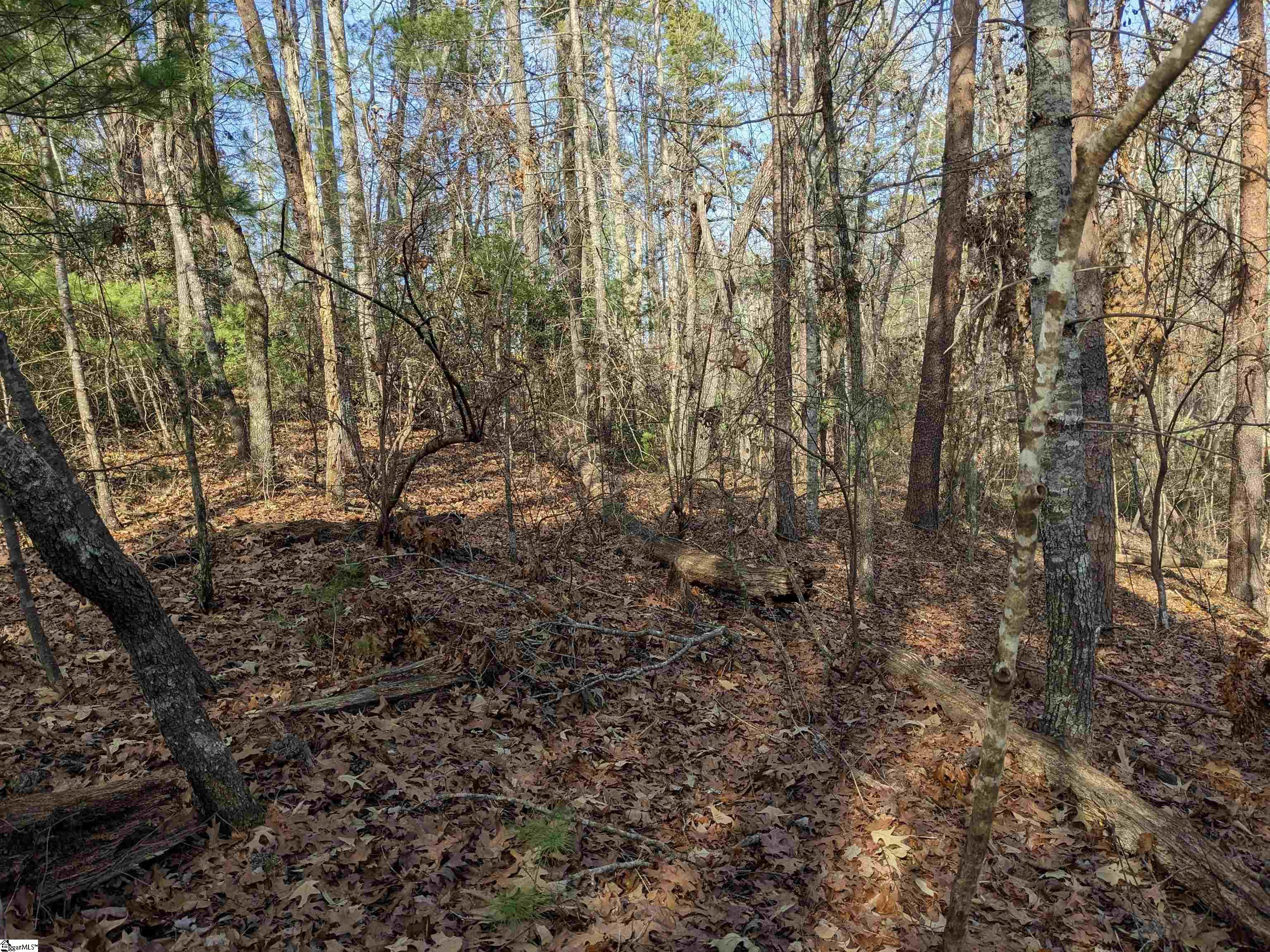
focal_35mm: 27
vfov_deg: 51.4
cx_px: 635
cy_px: 476
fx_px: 991
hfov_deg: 65.3
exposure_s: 1/711
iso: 45
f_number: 1.73
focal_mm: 4.38
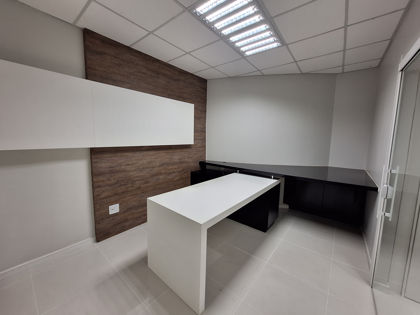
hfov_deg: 106.2
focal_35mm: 13
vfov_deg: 89.9
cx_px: 210
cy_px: 158
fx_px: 158
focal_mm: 1.74
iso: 80
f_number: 2.2
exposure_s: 1/40
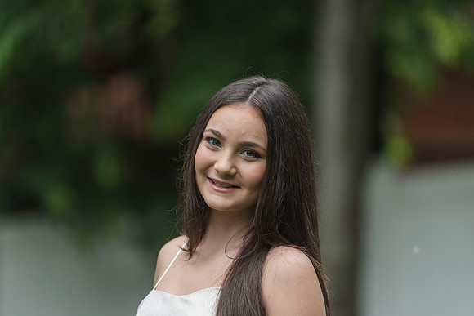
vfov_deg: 6.9
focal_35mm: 200
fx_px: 2634
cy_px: 158
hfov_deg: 10.3
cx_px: 237
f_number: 3.2
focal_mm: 200
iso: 100
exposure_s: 1/250
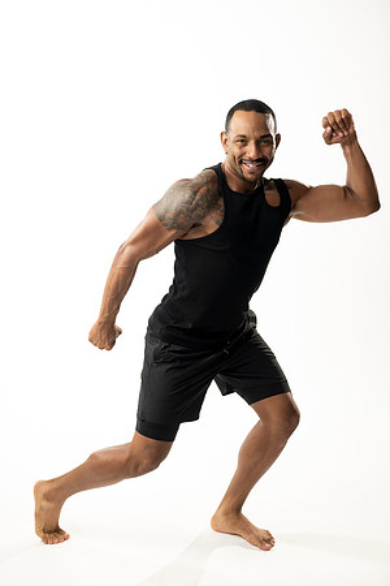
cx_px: 195
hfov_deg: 27.0
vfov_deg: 39.6
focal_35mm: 50
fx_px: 812
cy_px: 293
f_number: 3.2
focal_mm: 50
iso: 800
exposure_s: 1/80
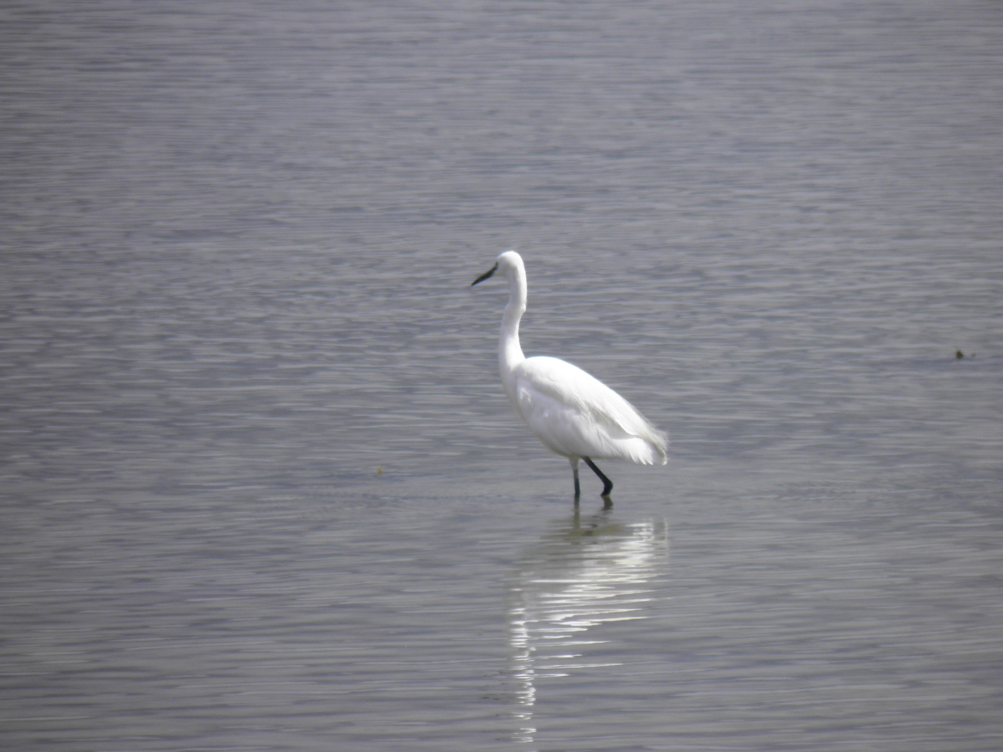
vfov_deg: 1.8
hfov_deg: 2.4
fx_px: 24339
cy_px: 376
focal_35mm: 840
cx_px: 502
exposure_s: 1/640
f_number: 5.6
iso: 80
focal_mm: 147
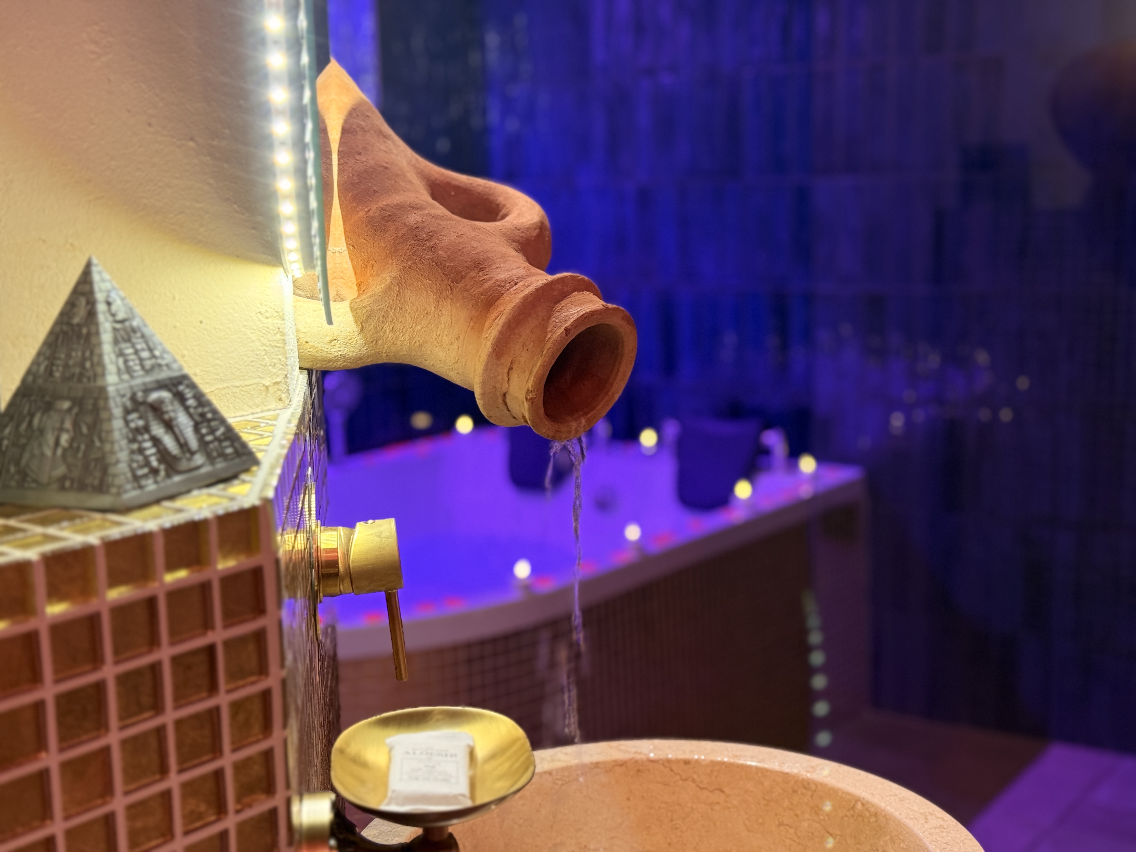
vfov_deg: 30.3
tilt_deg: -9.5
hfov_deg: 39.7
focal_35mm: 48
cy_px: 426
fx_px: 1575
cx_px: 568
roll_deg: +1.4
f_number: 1.78
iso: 200
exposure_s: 1/60
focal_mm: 6.76
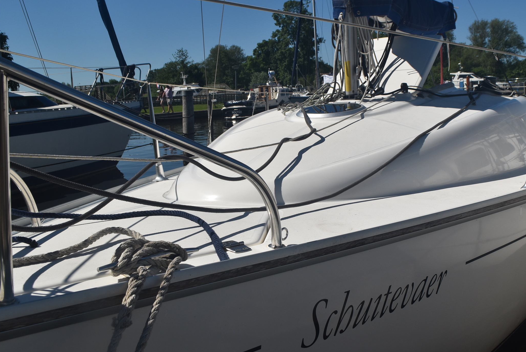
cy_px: 143
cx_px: 307
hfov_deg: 48.2
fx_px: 585
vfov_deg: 33.4
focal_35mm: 40
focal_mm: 22
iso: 200
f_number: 11
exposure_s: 1/500
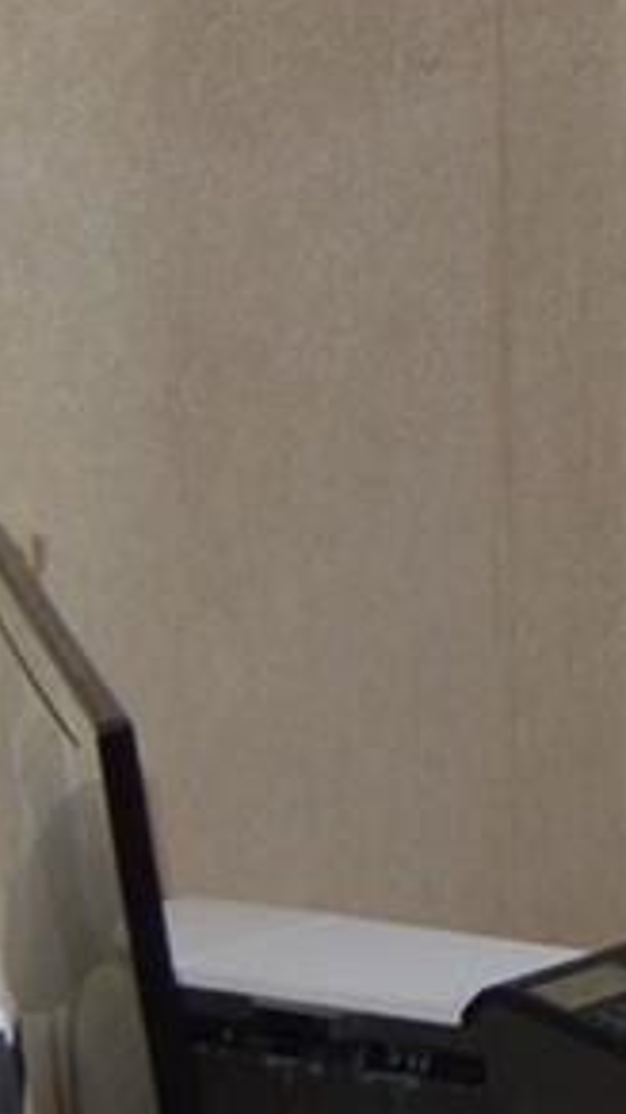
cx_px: 1794
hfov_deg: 5.8
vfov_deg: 10.6
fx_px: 5850
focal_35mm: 198
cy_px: -380
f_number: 4
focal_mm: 18
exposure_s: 1/125
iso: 250
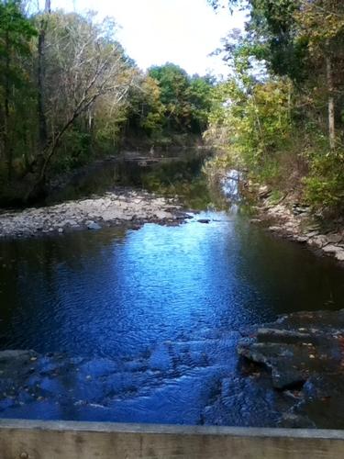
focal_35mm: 32
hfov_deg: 44.2
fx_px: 424
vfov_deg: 56.8
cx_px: 172
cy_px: 230
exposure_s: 1/235
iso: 80
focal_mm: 3.85
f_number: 2.4
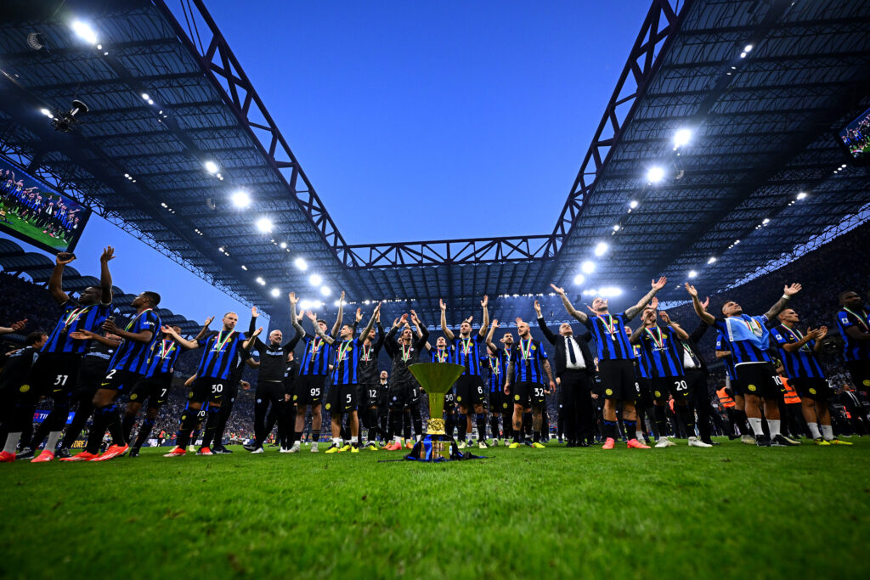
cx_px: 435
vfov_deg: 81.2
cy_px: 290
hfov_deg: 104.2
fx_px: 338
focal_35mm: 14
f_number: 2.8
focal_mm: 14
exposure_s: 1/2000
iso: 2000
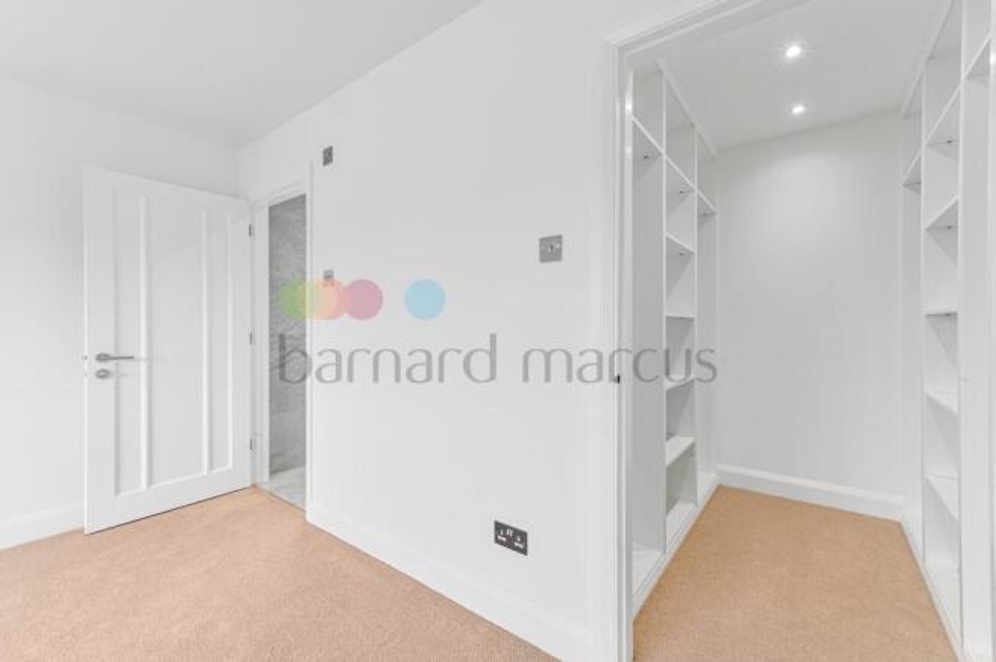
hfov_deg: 104.3
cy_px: 331
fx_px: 387
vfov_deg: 81.1
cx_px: 498
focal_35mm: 14
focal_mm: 14
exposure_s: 1/3
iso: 200
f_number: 16
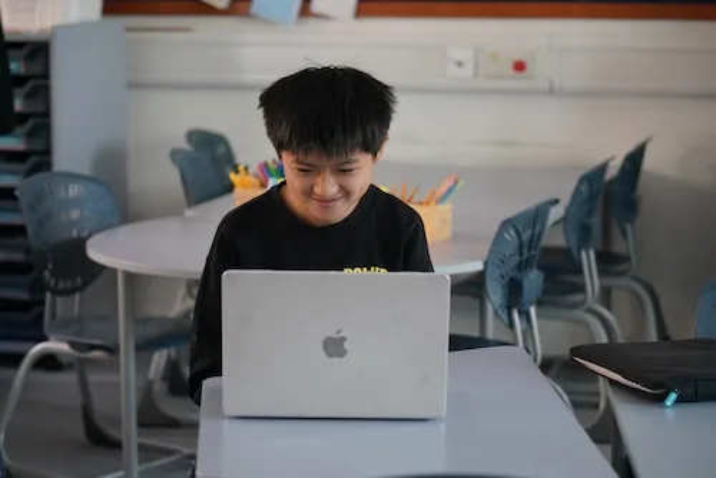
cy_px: 239
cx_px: 358
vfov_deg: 13.1
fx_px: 2089
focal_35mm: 105
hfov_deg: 19.4
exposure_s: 1/320
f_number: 4
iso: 3200
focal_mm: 105
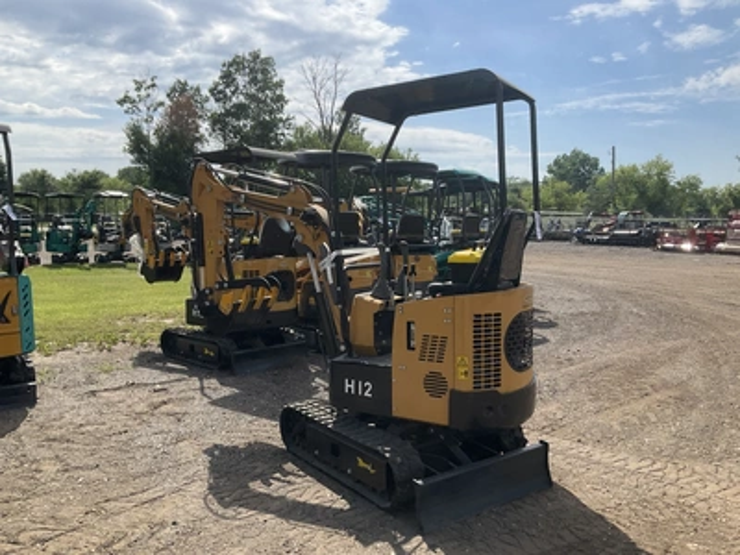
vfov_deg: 48.2
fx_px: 620
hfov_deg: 61.7
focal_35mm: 29
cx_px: 370
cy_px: 278
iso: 25
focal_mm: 3
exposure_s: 1/2538
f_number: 1.8
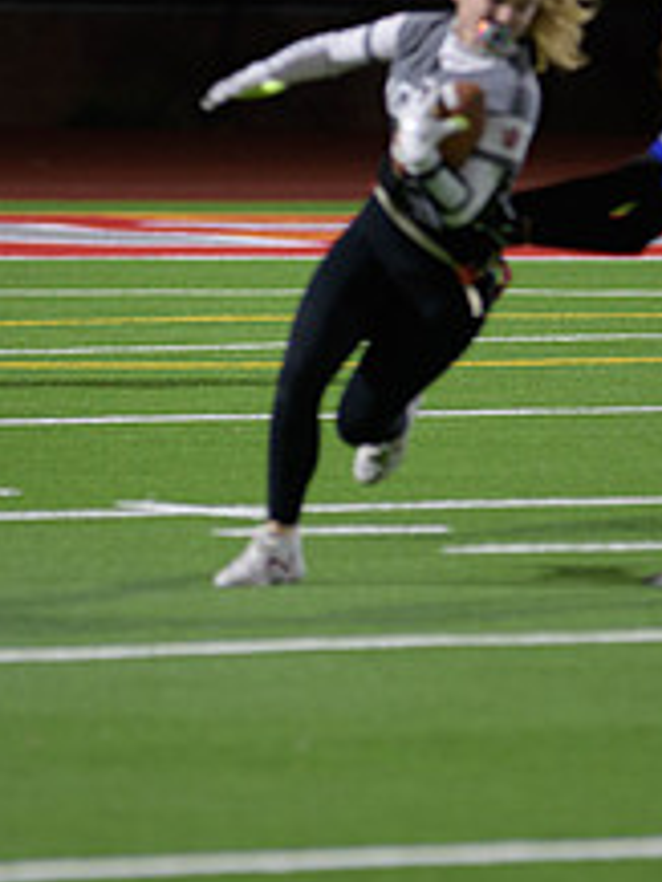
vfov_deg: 3.9
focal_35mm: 514
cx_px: 325
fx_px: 13094
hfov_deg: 2.9
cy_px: 323
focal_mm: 200
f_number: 2.8
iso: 900
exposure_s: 1/200
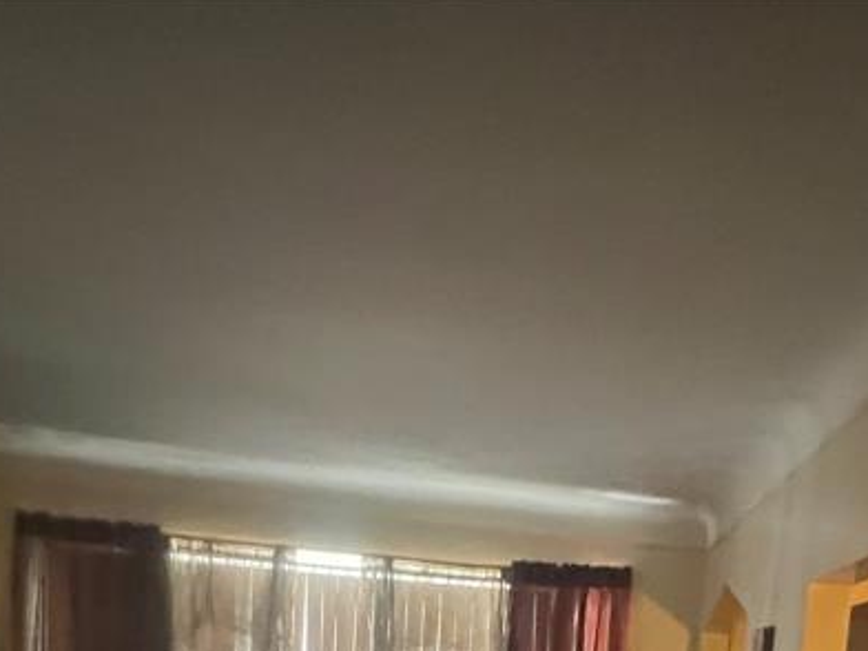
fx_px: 853
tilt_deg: -5.0
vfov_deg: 32.0
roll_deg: -2.9
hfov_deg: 52.5
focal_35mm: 34
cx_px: 607
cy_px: 841
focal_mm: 1.57
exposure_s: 1/40
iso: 1000
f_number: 1.8
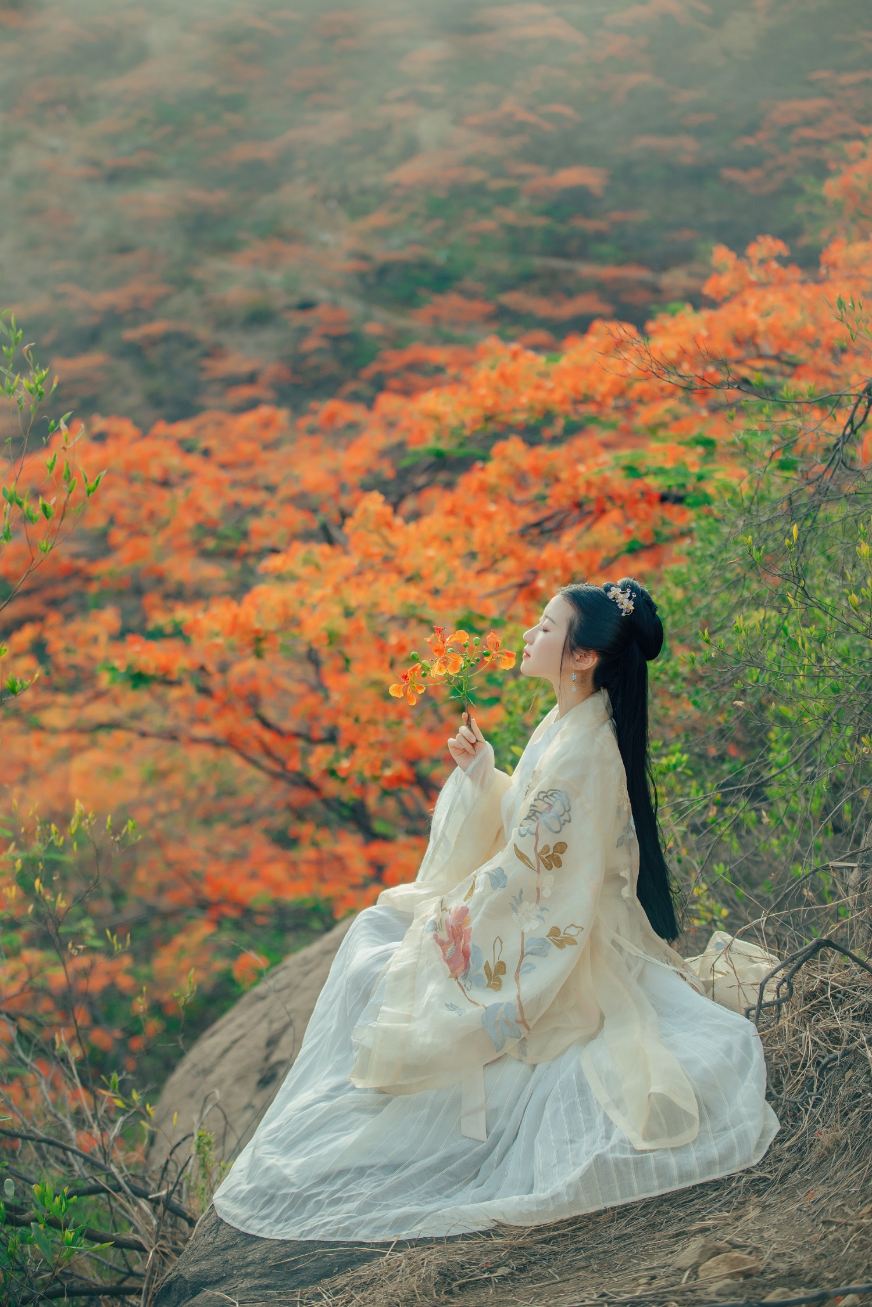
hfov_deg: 19.5
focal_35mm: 70
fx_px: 2543
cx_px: 436
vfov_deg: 28.8
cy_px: 654
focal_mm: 70
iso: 100
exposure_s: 1/200
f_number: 2.8
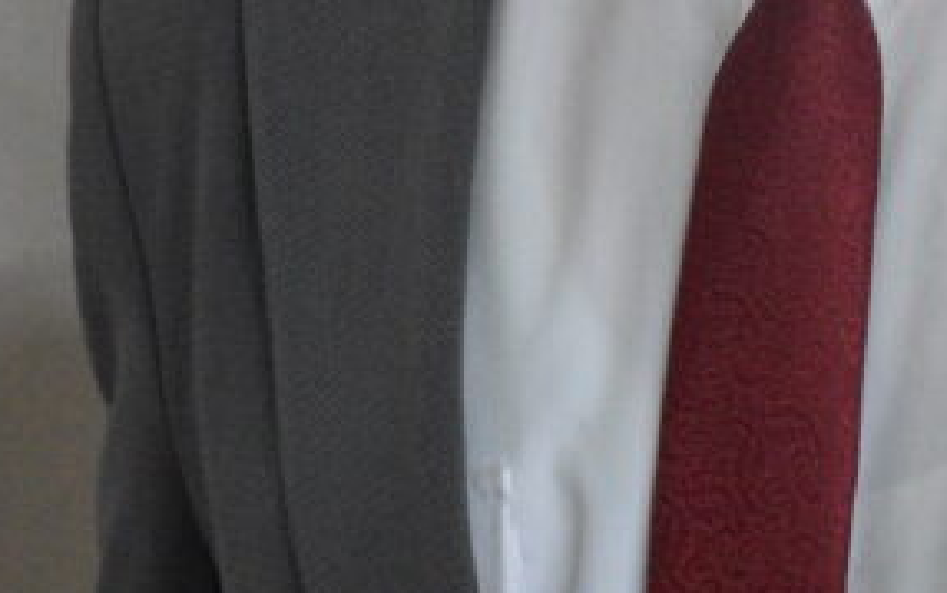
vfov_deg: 5.5
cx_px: 553
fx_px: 6178
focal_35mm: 239
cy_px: -204
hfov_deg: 8.8
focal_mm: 35
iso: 3200
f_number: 7.1
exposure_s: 1/200
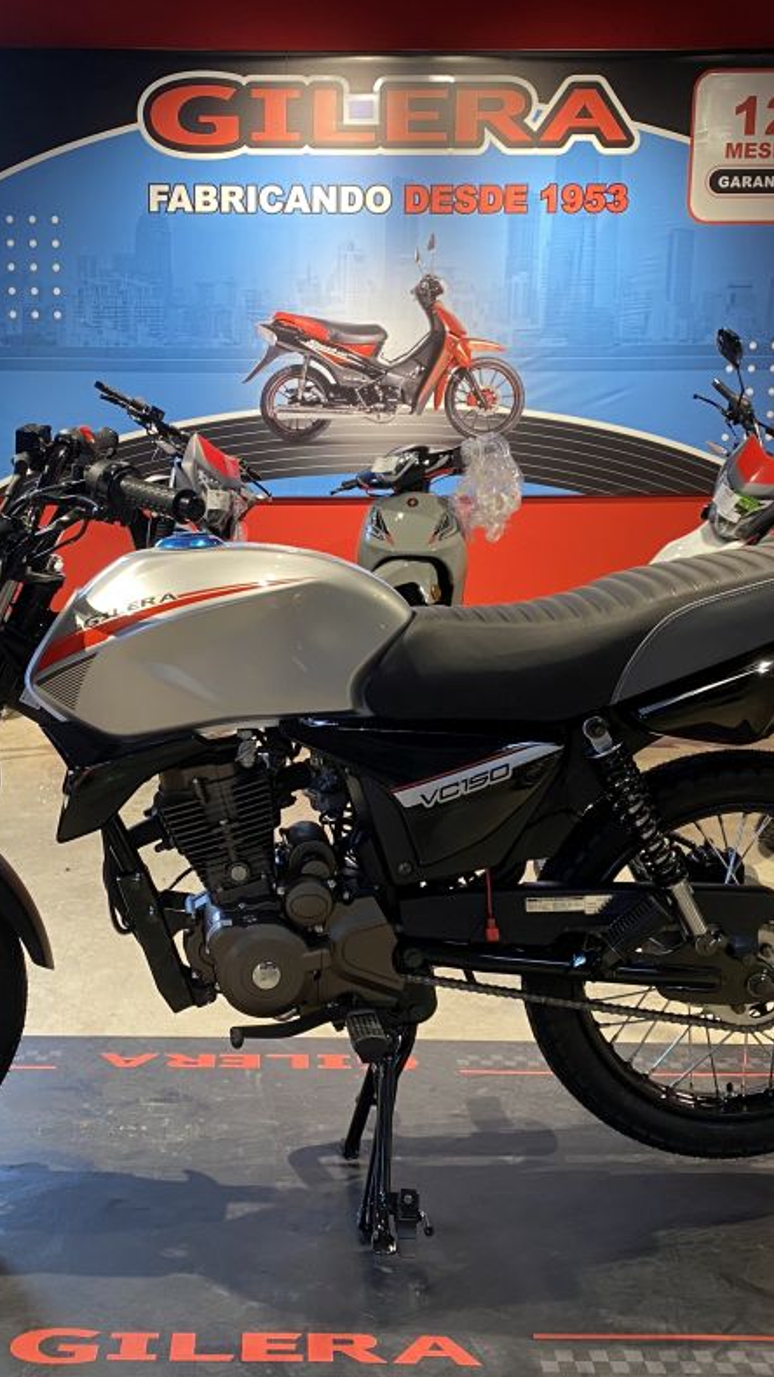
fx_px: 1387
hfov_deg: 31.0
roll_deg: +0.0
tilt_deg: -10.0
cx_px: 279
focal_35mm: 38
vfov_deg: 52.8
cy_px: 688
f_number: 1.8
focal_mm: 4.25
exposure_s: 1/50
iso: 125
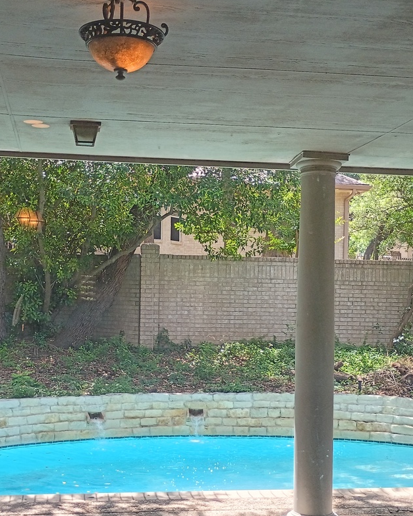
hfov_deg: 29.1
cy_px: 330
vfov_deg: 35.7
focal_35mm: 52
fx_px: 795
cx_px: 188
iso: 135
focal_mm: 4.27
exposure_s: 1/120
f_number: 1.8
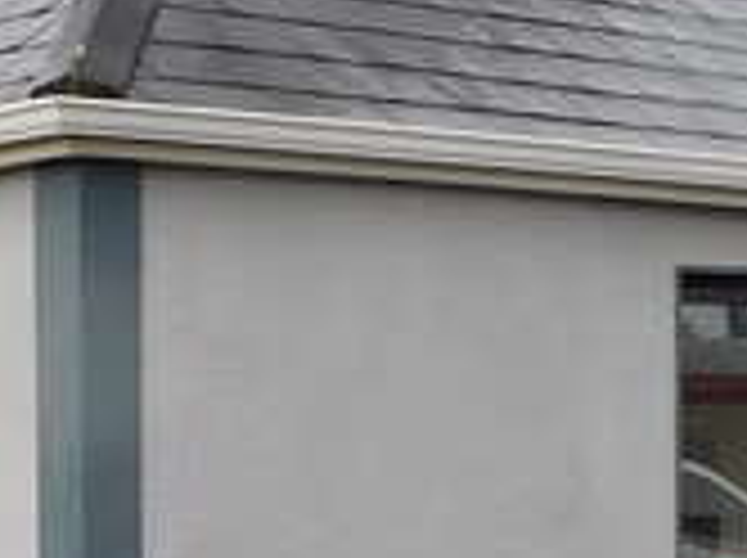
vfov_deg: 11.8
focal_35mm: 125
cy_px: 484
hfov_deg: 15.7
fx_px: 2694
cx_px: 216
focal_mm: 4
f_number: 3
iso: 125
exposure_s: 1/125
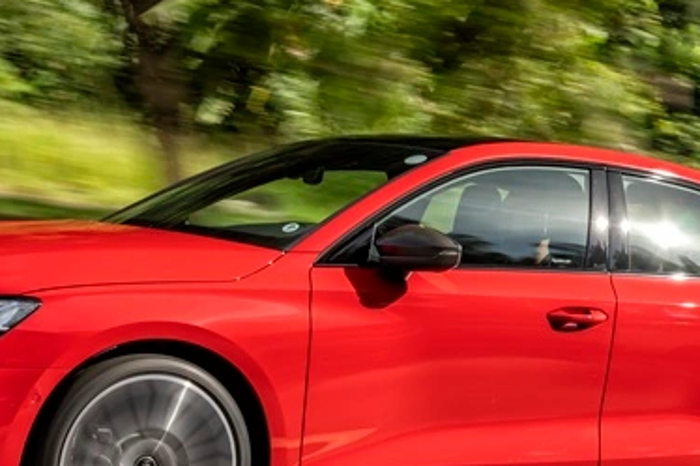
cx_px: 500
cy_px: 320
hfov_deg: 20.5
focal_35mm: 99
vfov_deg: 13.8
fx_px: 1924
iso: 100
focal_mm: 37
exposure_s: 1/40
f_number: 9
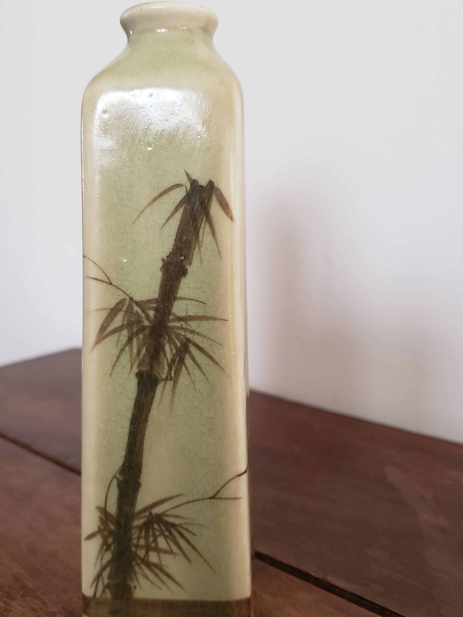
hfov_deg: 44.0
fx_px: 571
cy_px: 303
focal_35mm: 32
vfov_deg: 56.8
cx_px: 189
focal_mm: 4.3
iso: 250
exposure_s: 1/19
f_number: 1.5
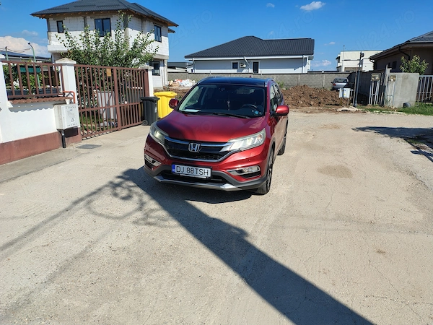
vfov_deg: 54.9
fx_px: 313
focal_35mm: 25
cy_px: 162
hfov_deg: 69.4
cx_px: 216
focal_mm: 4.71
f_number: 1.7
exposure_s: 1/3080
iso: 152
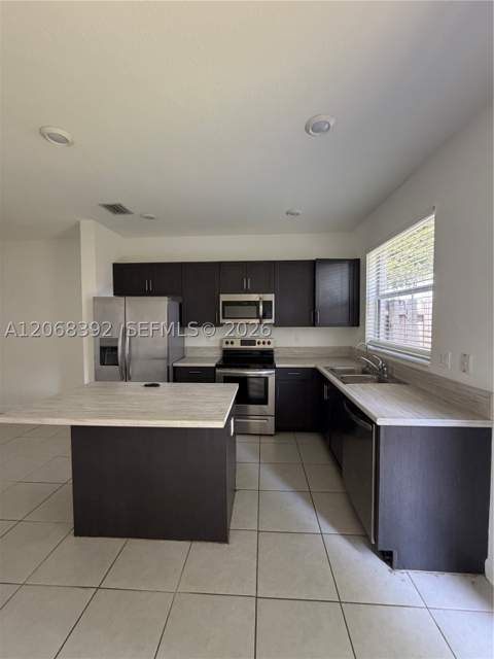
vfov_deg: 102.1
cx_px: 247
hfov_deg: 85.7
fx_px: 266
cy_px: 330
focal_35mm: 14
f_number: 2.2
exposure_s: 1/95
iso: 320
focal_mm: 2.22
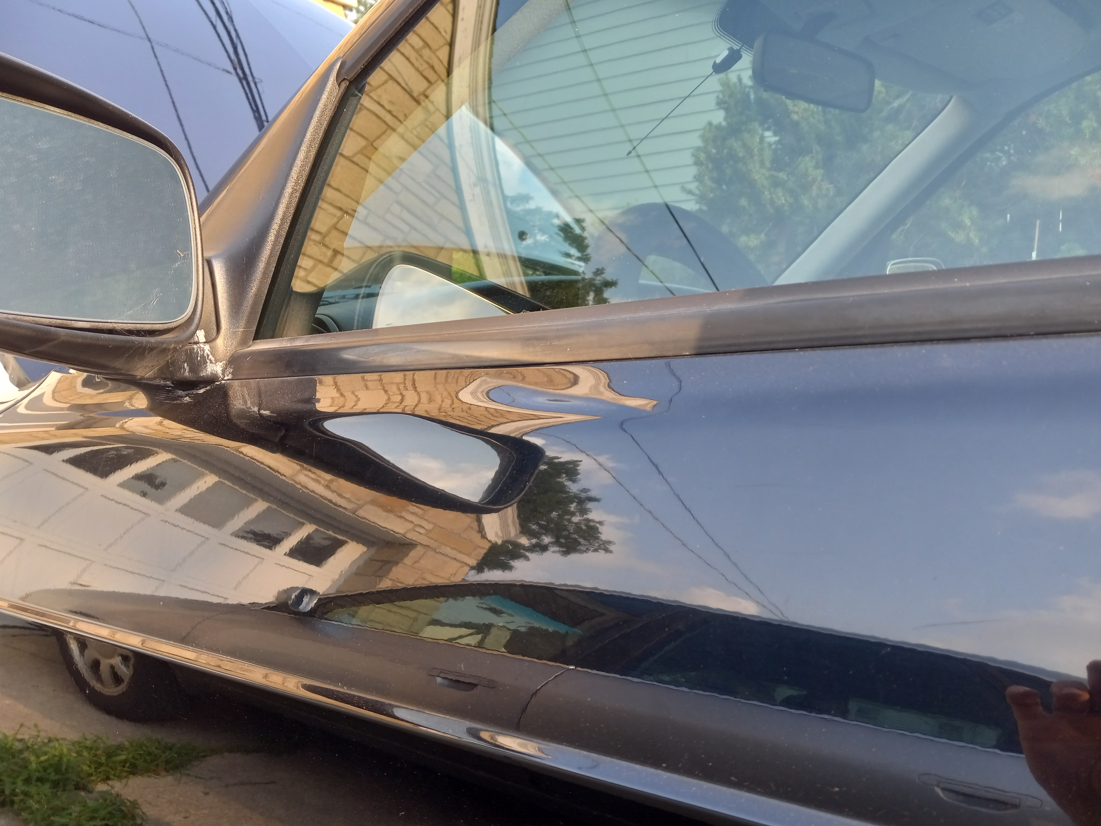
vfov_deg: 51.4
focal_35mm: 27
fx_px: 859
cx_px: 550
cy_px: 413
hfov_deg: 65.3
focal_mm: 3.94
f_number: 1.8
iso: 40
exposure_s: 1/159
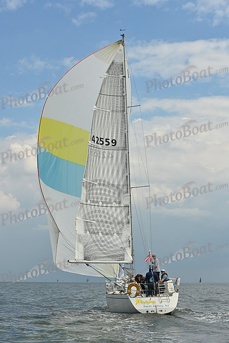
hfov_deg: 19.5
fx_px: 667
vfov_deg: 28.8
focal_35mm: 70
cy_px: 172
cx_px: 114
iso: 320
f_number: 10
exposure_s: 1/1600
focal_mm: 70
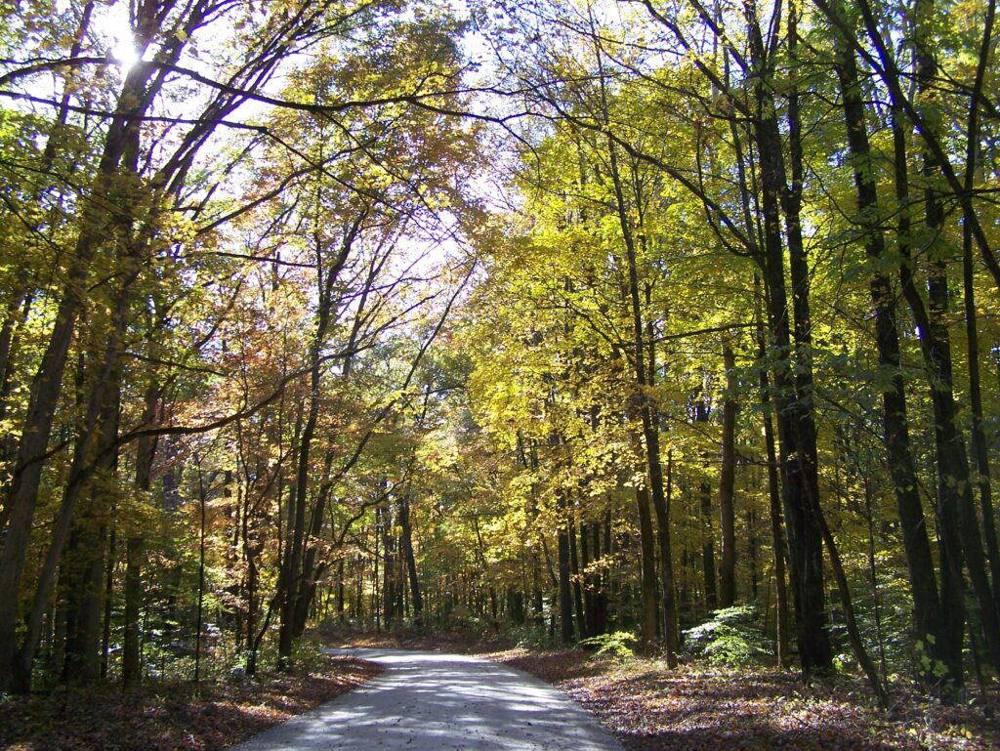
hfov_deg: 49.0
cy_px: 376
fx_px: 1098
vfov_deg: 37.8
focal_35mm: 38
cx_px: 500
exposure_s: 1/160
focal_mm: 6.3
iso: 80
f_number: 2.8
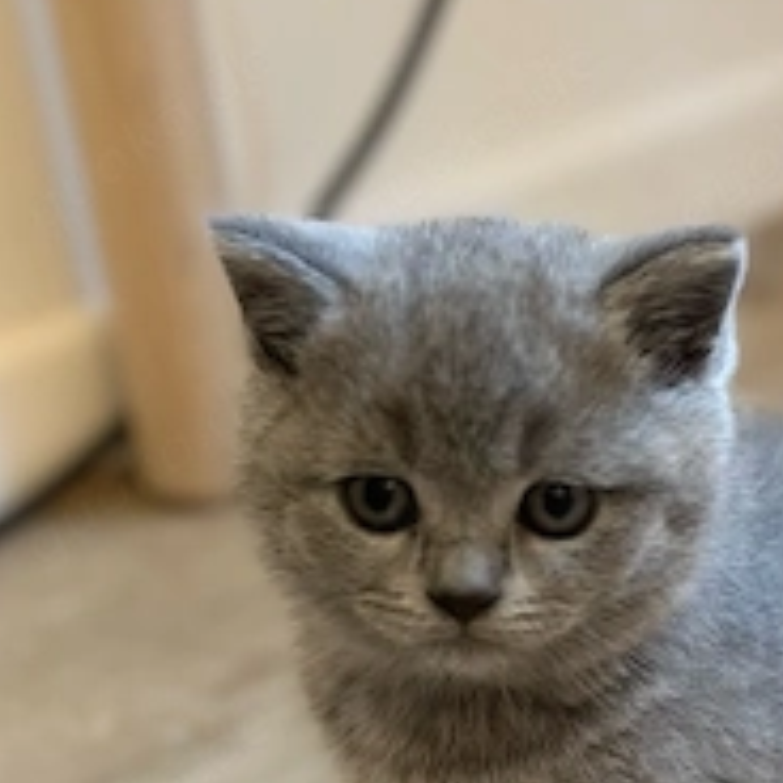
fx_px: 2354
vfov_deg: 18.8
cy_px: 515
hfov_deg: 18.8
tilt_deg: -24.8
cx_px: 566
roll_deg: +6.4
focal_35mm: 92
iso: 400
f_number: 1.78
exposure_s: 1/46
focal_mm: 6.86
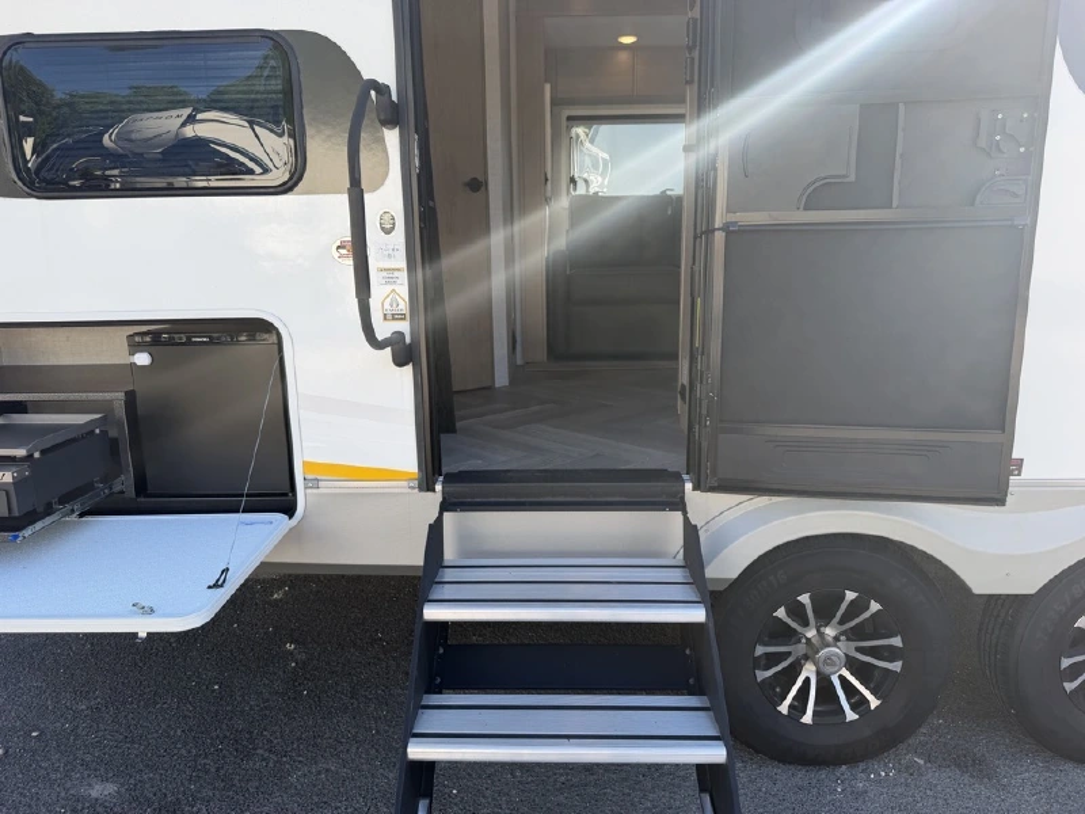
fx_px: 752
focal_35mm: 24
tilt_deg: -9.8
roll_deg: +1.4
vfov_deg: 56.8
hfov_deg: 71.6
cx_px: 542
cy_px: 407
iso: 80
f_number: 1.78
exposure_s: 1/858
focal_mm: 6.76
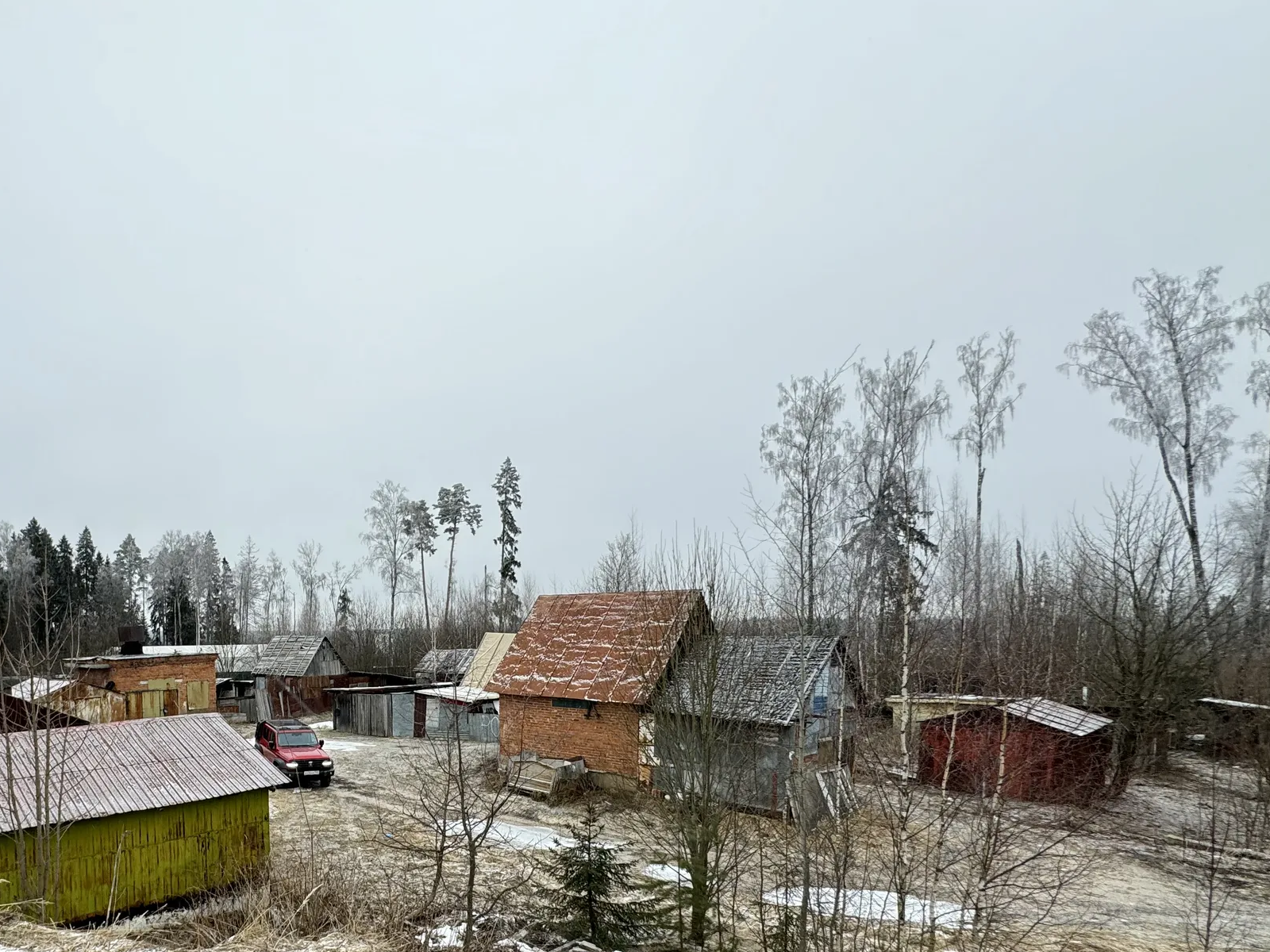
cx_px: 340
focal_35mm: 21
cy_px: 681
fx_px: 770
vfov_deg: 60.9
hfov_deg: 74.2
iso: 40
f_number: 2.2
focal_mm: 2.22
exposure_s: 1/99
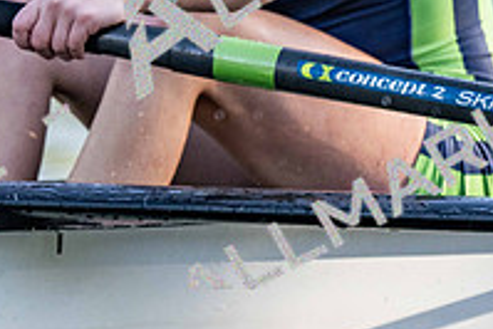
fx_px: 23982
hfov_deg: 1.2
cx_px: -89
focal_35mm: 1750
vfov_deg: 0.8
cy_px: -135
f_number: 4
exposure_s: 1/2500
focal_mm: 600
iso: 800
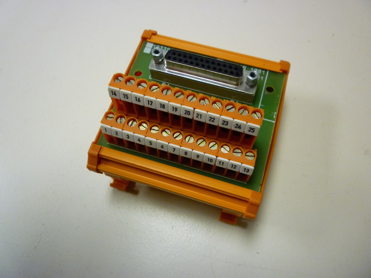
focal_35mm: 29
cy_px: 139
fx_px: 311
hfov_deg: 61.7
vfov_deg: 48.2
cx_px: 186
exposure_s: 1/30
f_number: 3.3
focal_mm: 5.2
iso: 400
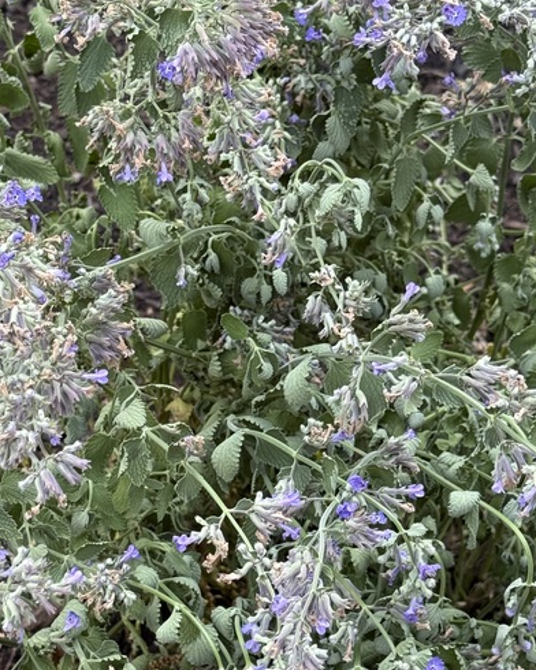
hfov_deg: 15.7
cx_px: 234
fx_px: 1943
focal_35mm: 98
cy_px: 339
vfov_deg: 19.6
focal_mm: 6.76
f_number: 1.78
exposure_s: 1/121
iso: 80
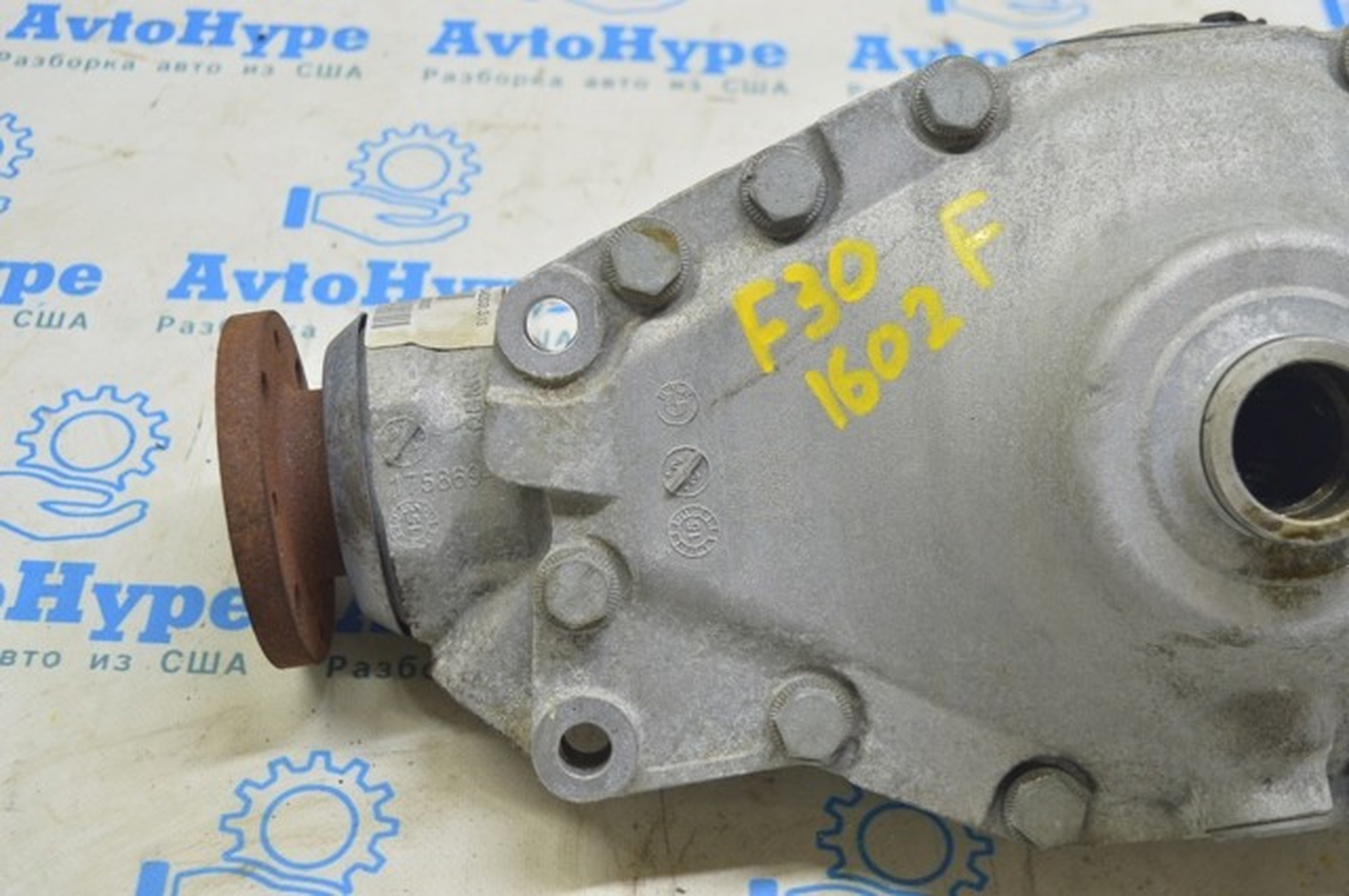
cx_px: 674
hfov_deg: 37.9
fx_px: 1965
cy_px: 448
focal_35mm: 52
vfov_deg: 25.7
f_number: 5.6
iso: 400
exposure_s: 1/20
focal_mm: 35
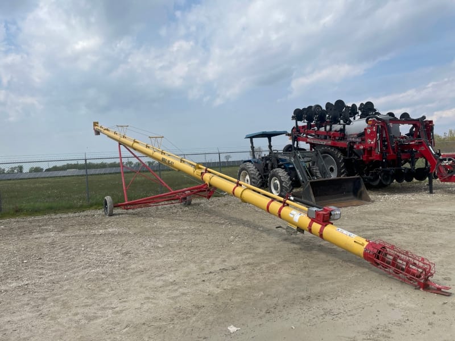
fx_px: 342
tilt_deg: +2.2
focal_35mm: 26
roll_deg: +3.5
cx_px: 228
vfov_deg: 53.1
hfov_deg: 67.3
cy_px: 170
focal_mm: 4.2
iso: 32
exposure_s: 1/5814
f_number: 1.6
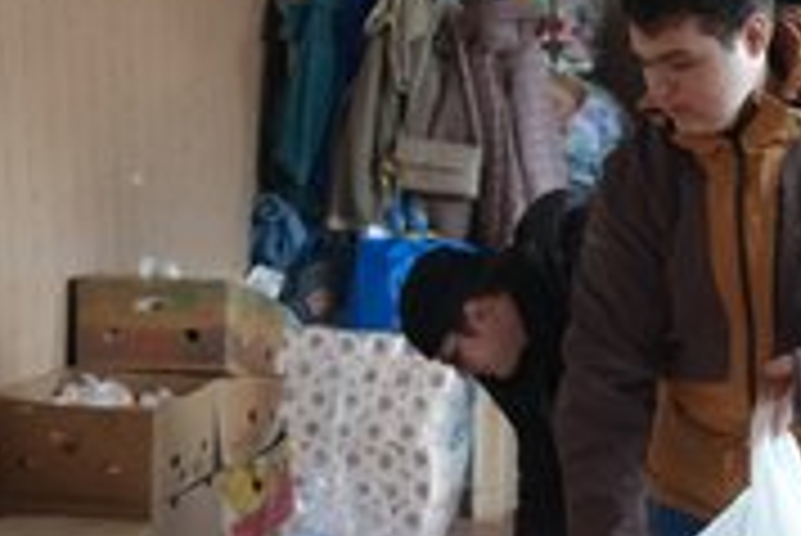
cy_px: 318
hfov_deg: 20.6
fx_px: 2204
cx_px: 464
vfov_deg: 13.8
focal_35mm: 99
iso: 6400
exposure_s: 1/160
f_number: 4
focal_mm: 44
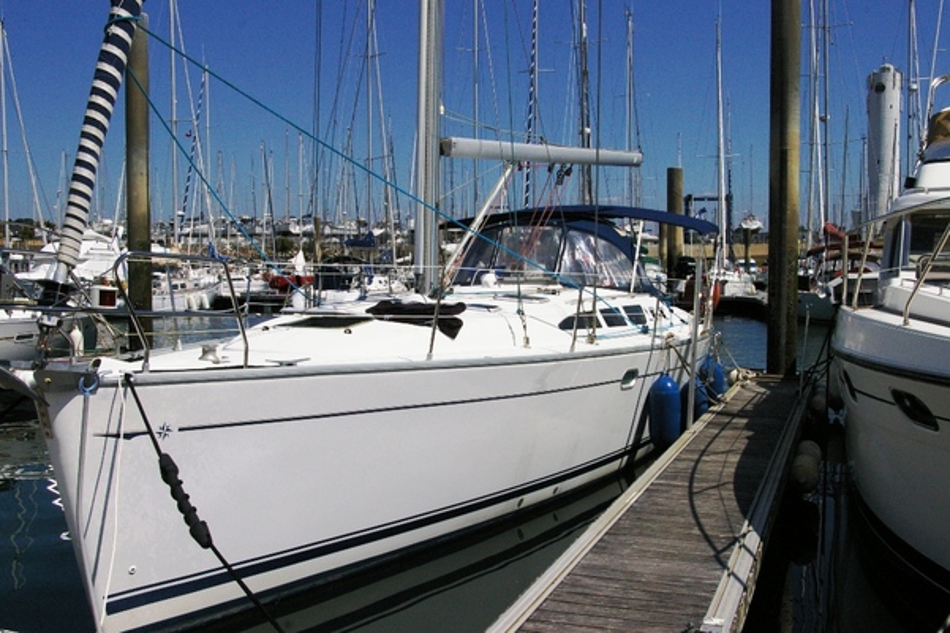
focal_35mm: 36
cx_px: 475
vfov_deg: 36.8
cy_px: 316
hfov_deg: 53.2
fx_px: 949
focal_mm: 24
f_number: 13
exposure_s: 1/4000
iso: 1600
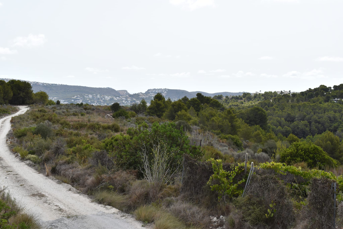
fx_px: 414
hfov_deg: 45.0
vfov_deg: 30.8
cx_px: 172
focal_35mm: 44
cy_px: 114
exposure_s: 1/200
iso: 100
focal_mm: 29
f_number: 9
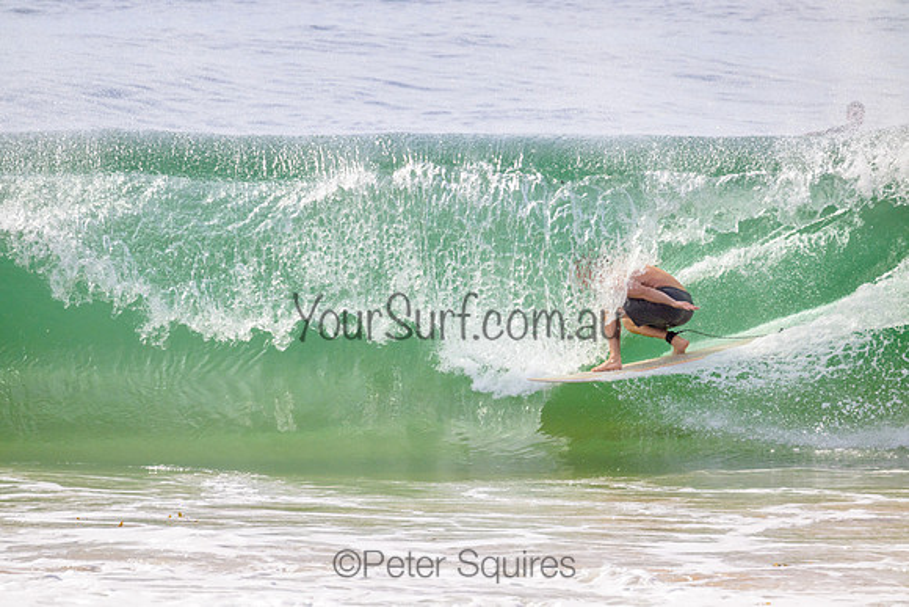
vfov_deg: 2.2
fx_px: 15658
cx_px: 454
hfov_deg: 3.3
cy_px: 304
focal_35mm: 620
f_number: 11
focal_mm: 620
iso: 900
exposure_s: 1/2000
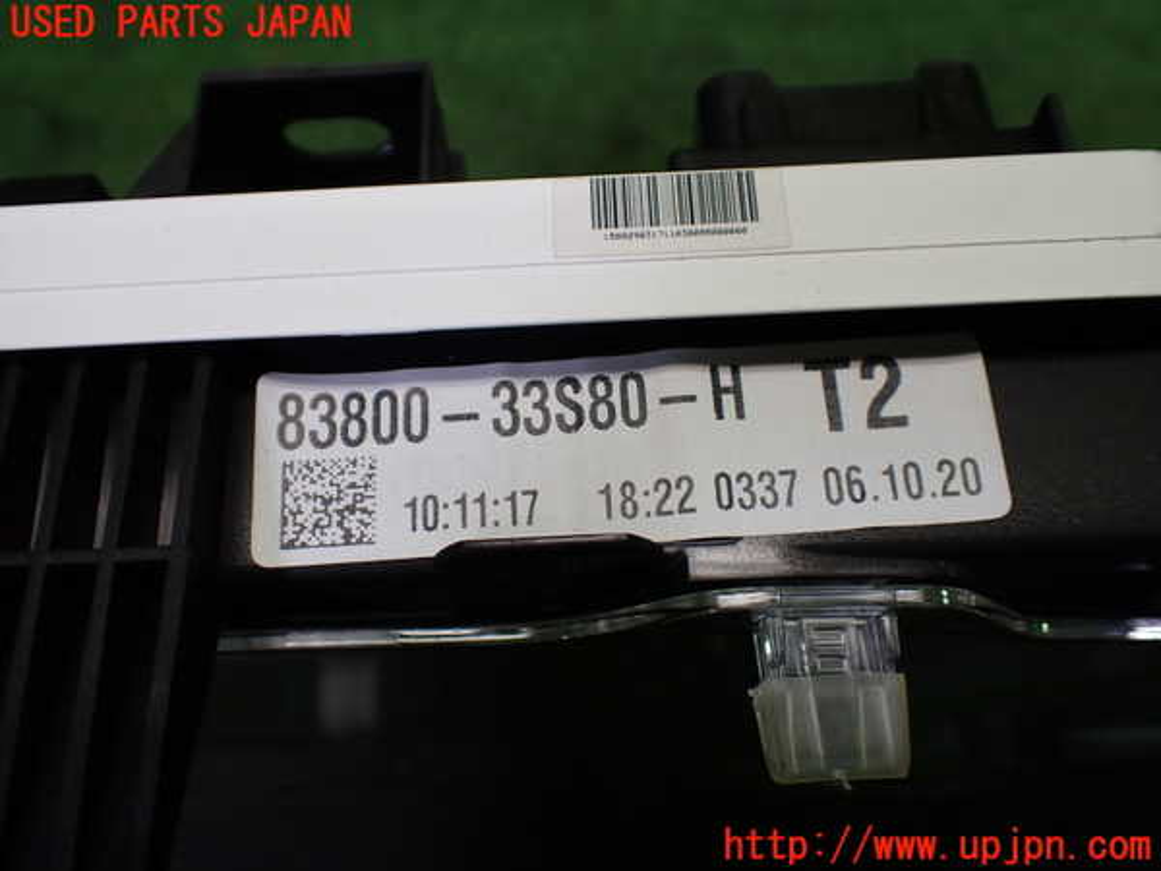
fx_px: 1073
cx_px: 580
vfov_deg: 44.2
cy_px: 436
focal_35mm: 32
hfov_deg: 56.8
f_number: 2.4
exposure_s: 1/125
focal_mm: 5.79
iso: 200
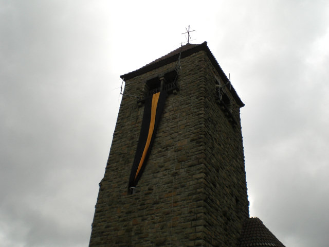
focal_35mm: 38
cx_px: 164
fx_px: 361
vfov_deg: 37.7
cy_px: 124
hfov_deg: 49.0
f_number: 4.4
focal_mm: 6.3
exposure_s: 1/500
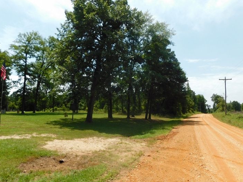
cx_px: 122
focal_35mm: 26
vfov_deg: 53.1
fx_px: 183
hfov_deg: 67.3
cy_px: 92
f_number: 6
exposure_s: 1/400
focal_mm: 4
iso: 125
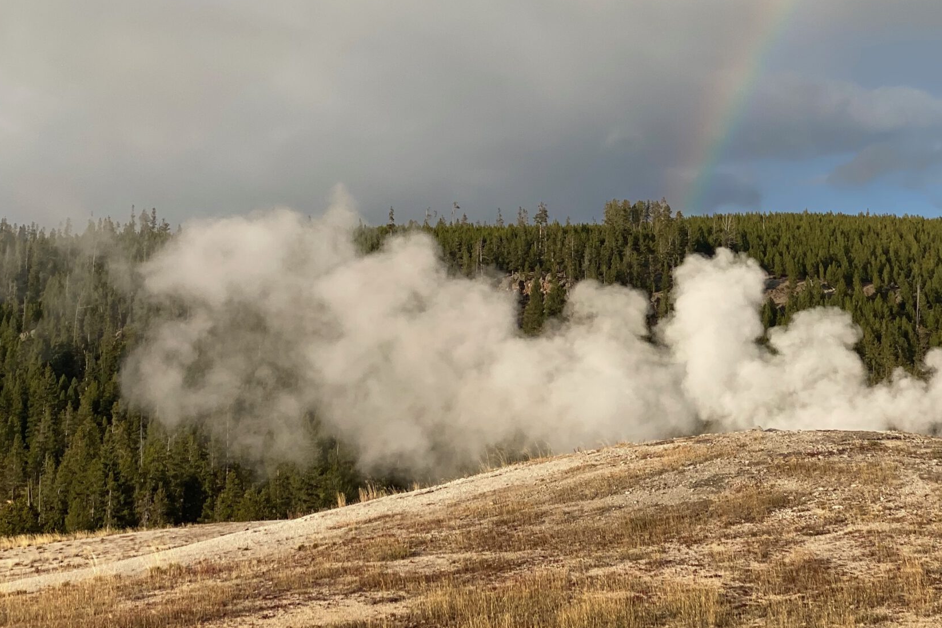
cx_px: 652
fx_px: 2198
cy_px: 177
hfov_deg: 24.0
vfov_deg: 16.2
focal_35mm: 84
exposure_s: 1/1453
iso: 20
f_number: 2
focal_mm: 6
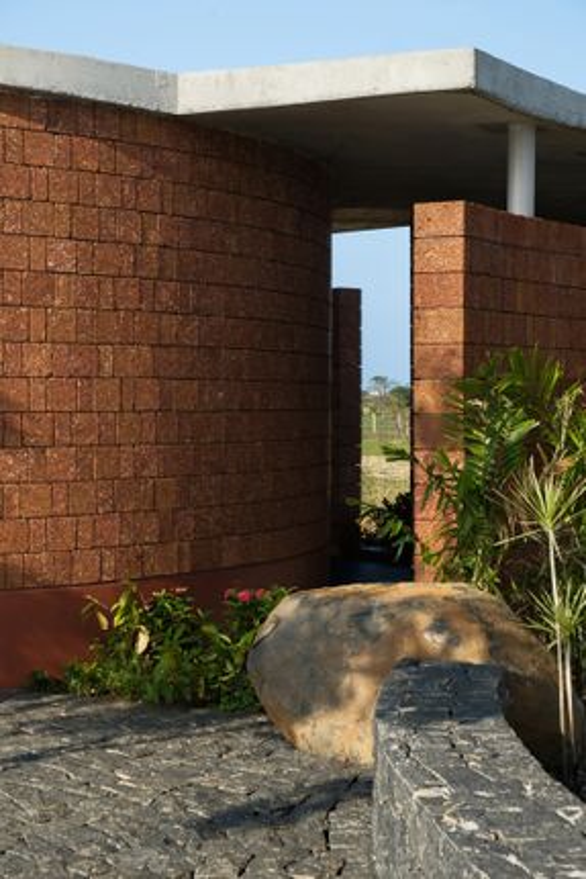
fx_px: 1634
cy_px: 440
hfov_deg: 20.3
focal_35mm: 67
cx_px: 293
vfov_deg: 30.1
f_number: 8
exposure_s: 1/80
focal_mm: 44.4
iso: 125
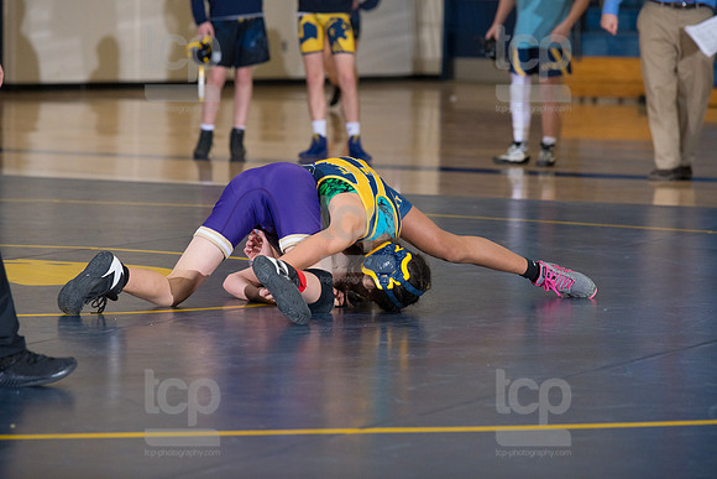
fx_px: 3884
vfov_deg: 7.0
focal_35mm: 195
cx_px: 358
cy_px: 240
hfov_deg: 10.5
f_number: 5.6
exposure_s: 1/250
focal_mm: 195
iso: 1250
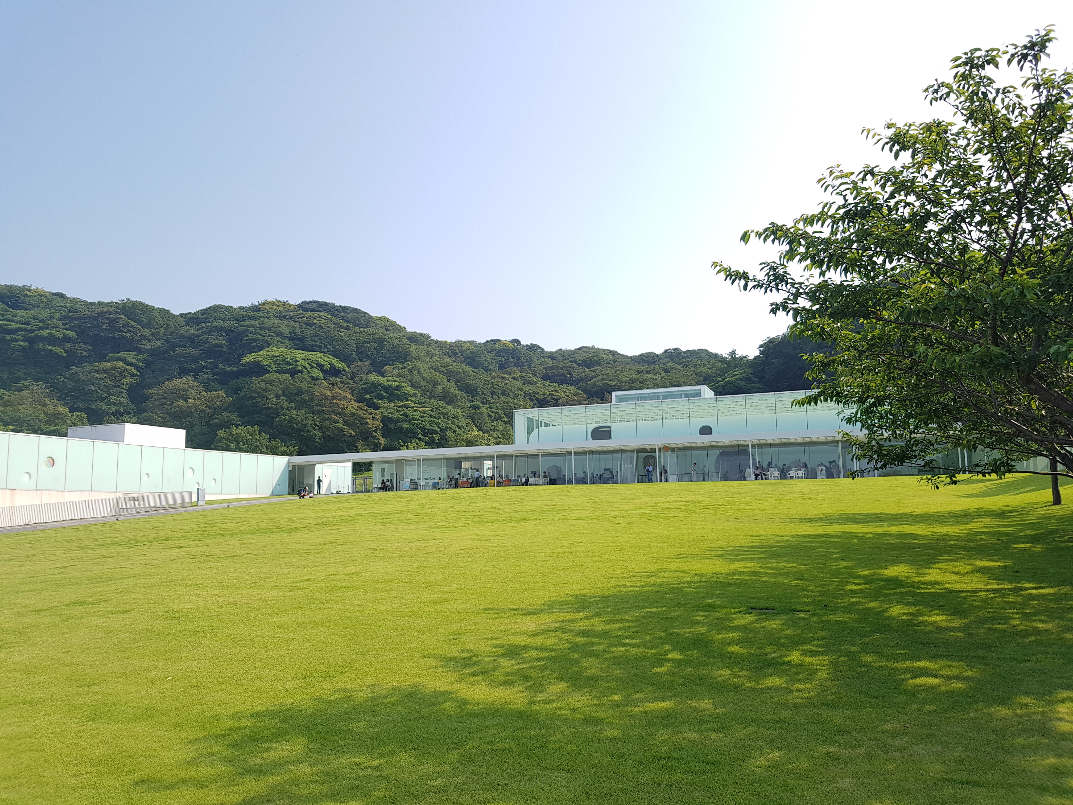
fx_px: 806
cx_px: 536
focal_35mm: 26
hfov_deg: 67.3
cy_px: 402
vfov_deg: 53.1
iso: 50
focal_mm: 4.2
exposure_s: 1/2160
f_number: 1.7
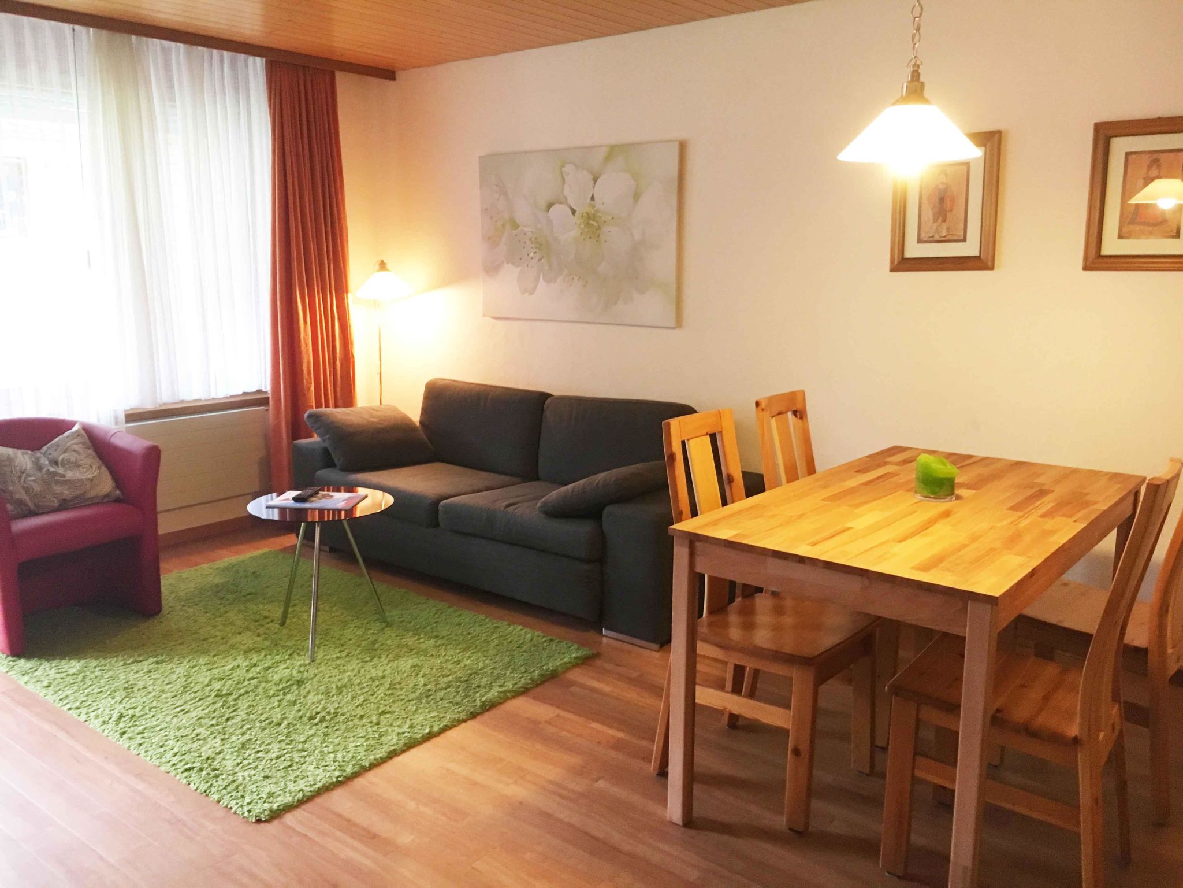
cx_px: 592
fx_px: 991
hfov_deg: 61.7
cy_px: 444
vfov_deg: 48.2
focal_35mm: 29
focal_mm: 4.15
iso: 160
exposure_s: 1/33
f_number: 2.2
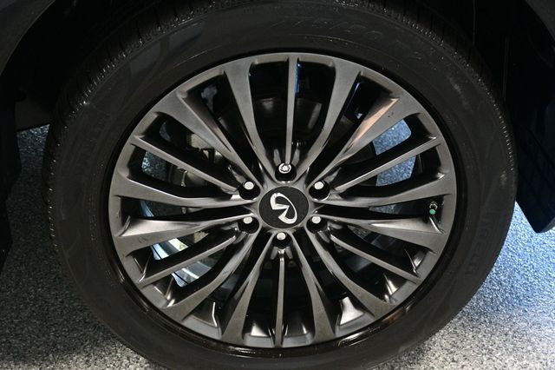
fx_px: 878
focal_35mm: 57
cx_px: 278
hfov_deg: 35.1
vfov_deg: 23.8
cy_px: 185
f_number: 4.2
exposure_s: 1/80
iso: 3200
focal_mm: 38
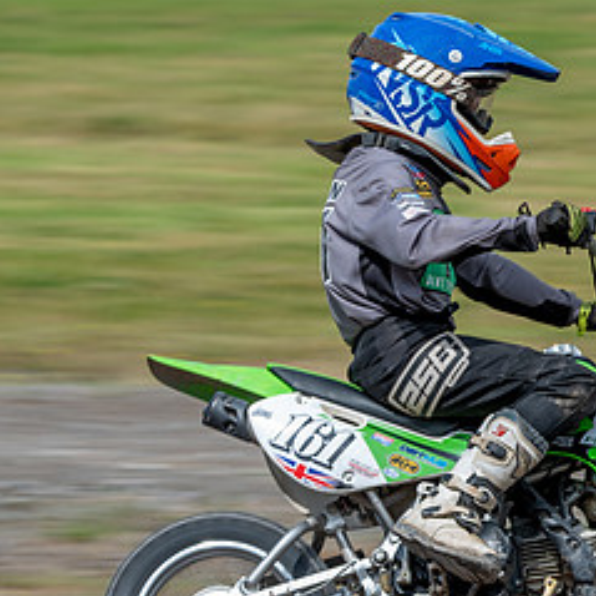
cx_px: 557
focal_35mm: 642
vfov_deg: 2.7
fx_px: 12506
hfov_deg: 2.7
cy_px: 354
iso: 100
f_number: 8
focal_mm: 240
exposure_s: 1/160
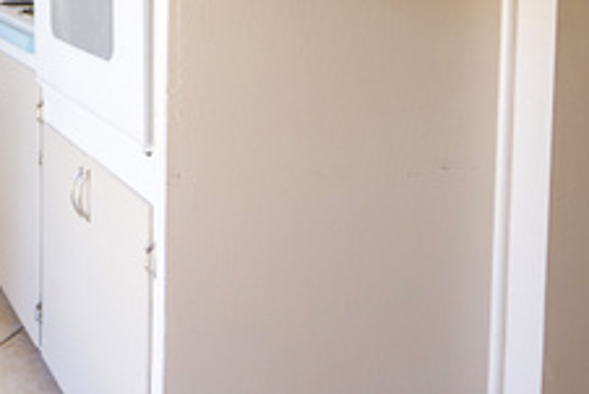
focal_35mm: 51
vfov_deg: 25.6
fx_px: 835
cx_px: -180
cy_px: 35
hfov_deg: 30.5
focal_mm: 18
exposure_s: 1/40
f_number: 4
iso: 200
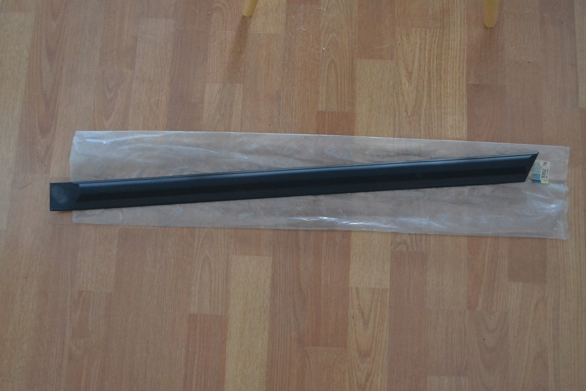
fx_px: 586
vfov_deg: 36.9
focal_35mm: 36
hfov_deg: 53.1
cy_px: 196
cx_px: 293
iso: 3200
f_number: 4
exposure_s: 1/60
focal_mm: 24
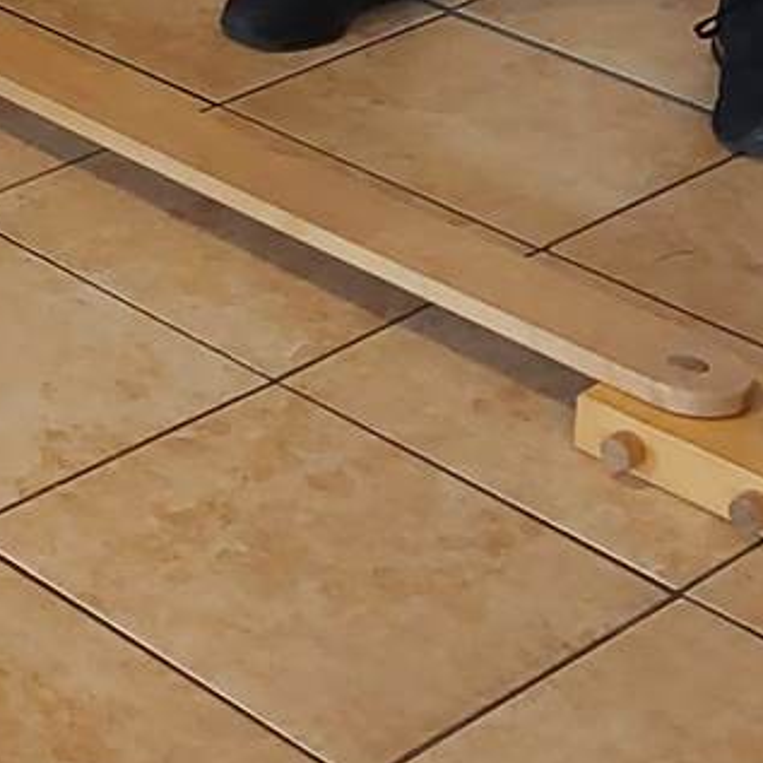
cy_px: -503
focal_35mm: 134
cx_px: -616
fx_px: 3342
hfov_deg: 12.0
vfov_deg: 12.2
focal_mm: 4.6
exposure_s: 1/40
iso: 320
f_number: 1.8
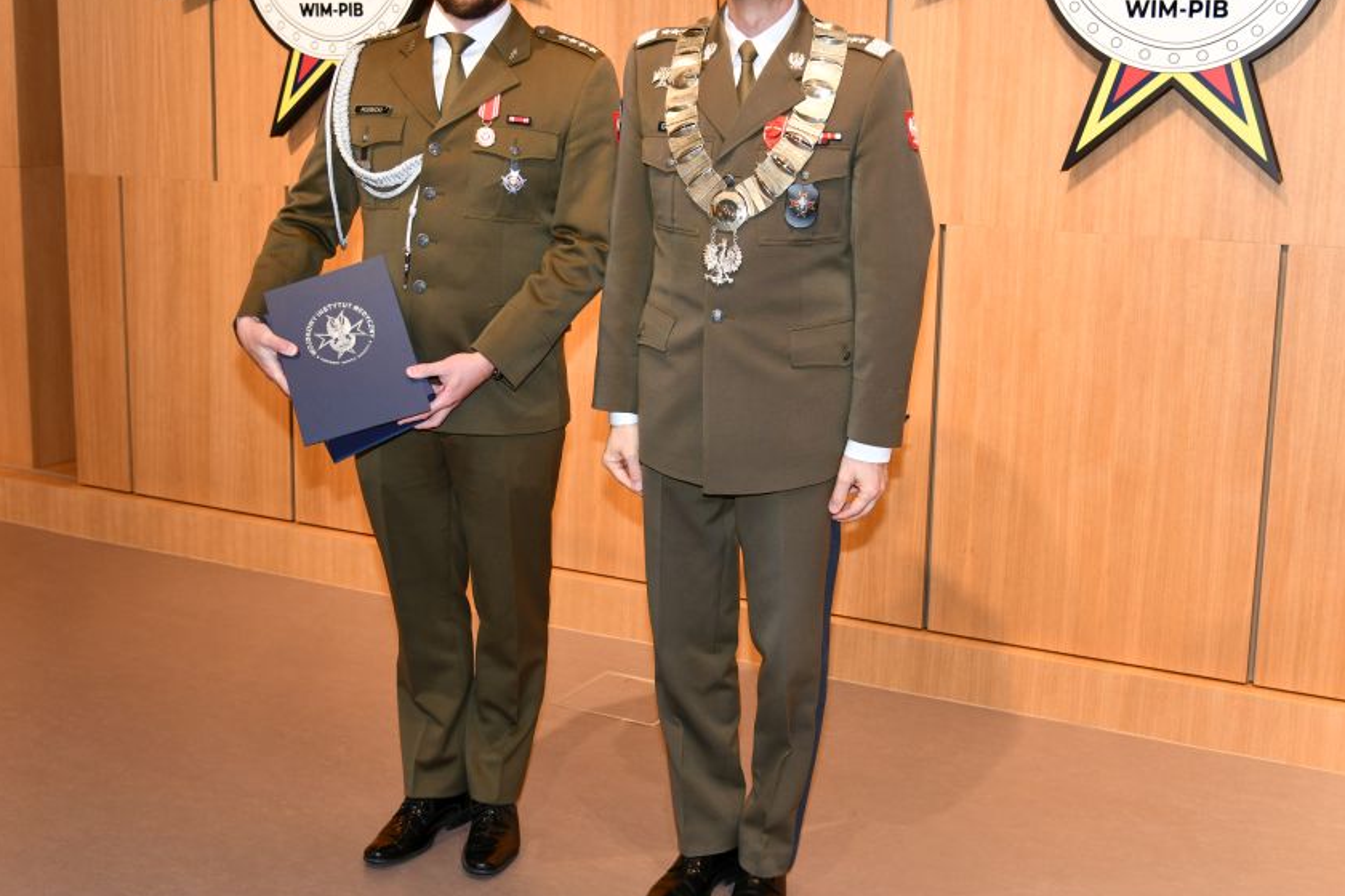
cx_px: 626
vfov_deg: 29.8
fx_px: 1681
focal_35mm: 45
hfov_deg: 43.6
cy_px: 386
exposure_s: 1/60
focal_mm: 35
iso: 720
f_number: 4.5
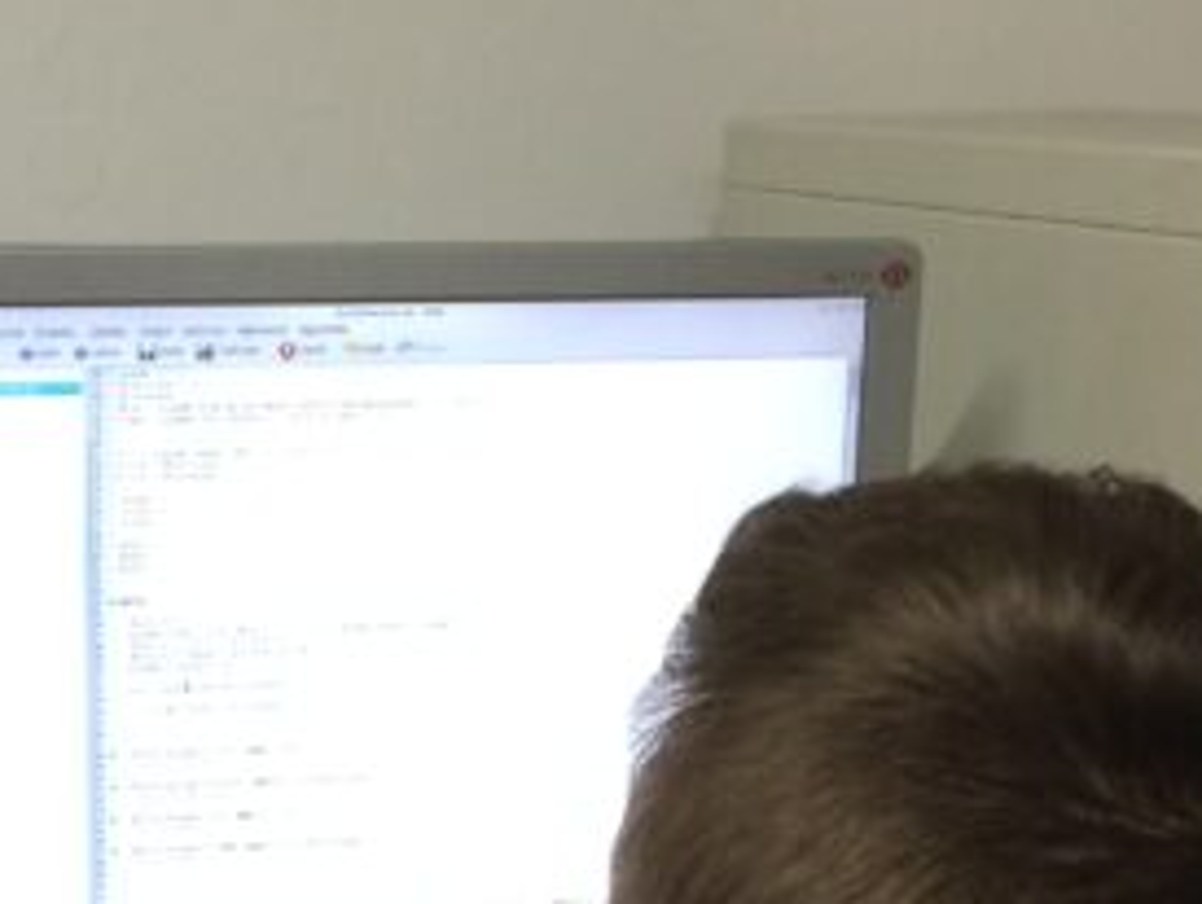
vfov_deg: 12.6
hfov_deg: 17.5
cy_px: 1360
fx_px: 3892
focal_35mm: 112
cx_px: 342
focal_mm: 4.12
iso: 125
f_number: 2.2
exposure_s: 1/33
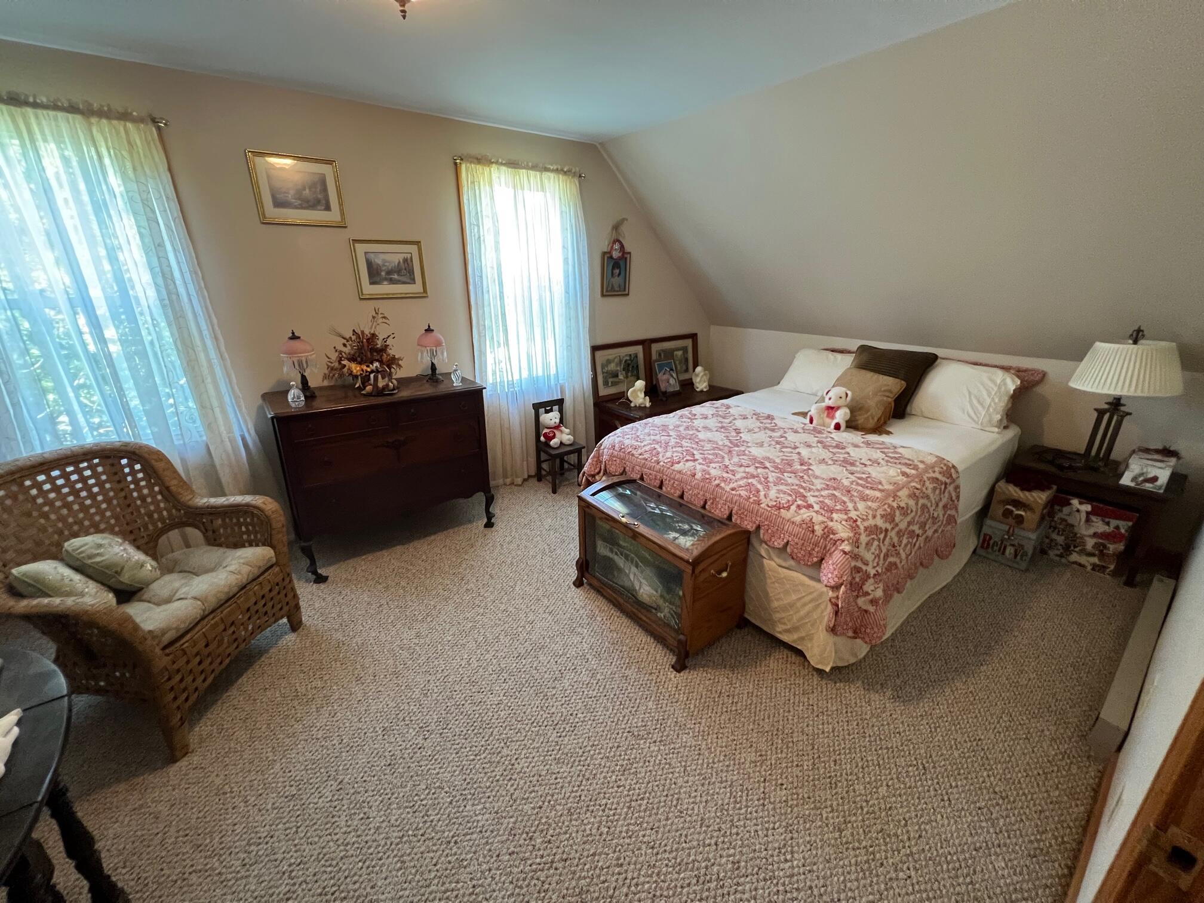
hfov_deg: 106.2
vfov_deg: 89.9
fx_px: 452
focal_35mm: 13
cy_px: 452
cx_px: 602
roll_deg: +1.1
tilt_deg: -20.0
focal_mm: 1.57
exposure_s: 1/60
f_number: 1.8
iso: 500
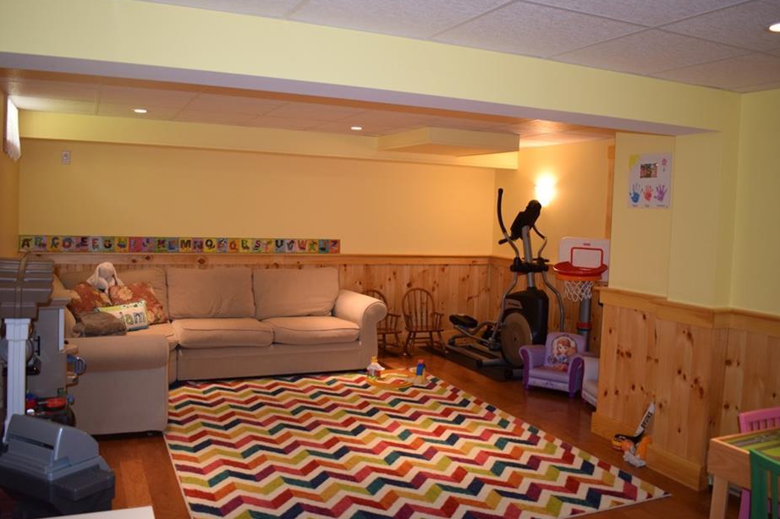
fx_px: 650
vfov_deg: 43.6
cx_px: 378
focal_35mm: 30
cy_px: 244
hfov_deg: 61.9
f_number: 4
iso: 800
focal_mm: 18
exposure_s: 1/60
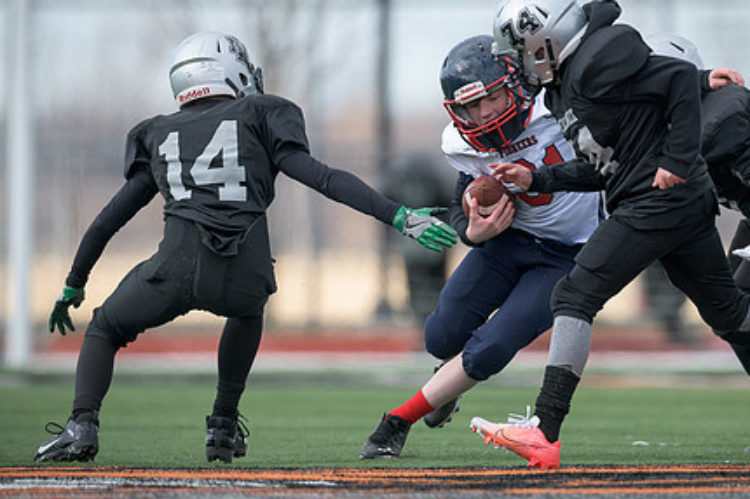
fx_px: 22628
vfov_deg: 1.3
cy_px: 246
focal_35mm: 1087
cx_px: 559
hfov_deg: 1.9
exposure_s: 1/3200
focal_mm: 500
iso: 500
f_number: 4
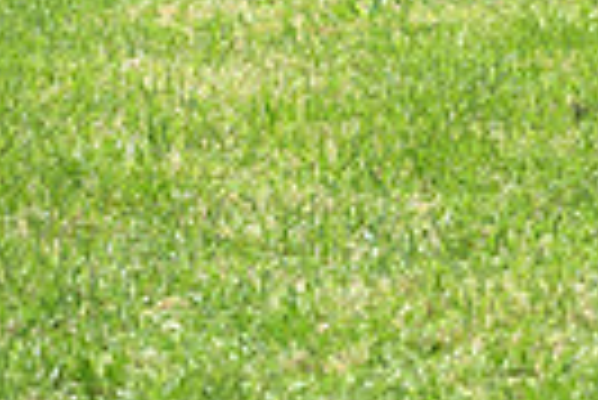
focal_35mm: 568
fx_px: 9445
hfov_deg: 3.6
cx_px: 1160
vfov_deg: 2.4
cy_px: -456
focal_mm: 130
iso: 250
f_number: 4.5
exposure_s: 1/1250
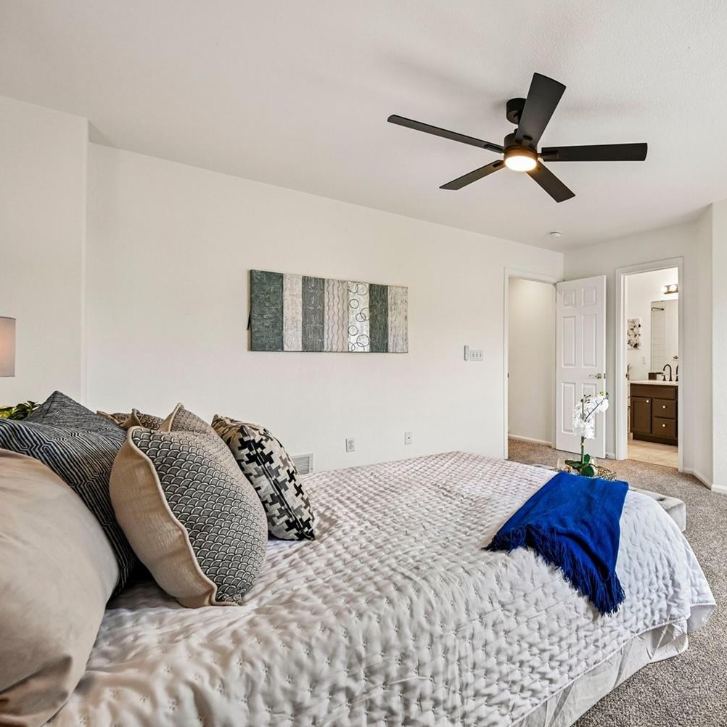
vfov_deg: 77.7
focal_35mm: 19
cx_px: 568
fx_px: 451
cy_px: 353
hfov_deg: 70.9
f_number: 8
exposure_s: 1/15
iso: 140
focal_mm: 14
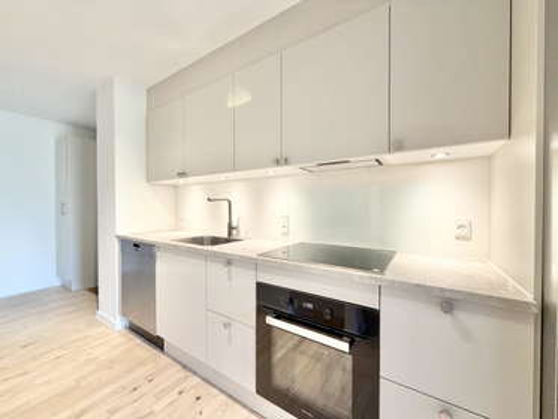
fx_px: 226
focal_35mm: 14
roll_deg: +0.1
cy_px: 210
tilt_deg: -1.5
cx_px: 279
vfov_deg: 85.7
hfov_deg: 102.0
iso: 160
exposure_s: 1/50
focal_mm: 2.22
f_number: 2.2
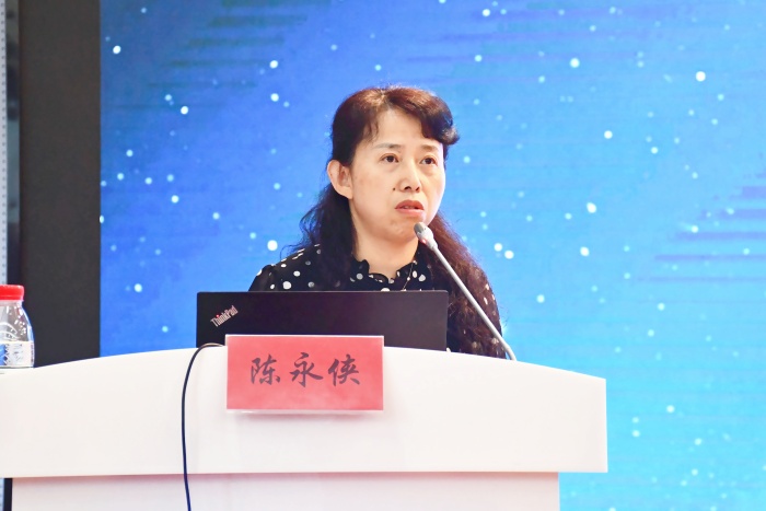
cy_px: 256
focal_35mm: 84
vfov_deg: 16.3
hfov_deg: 24.2
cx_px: 383
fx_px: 1788
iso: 4500
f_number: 4.8
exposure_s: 1/125
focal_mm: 56
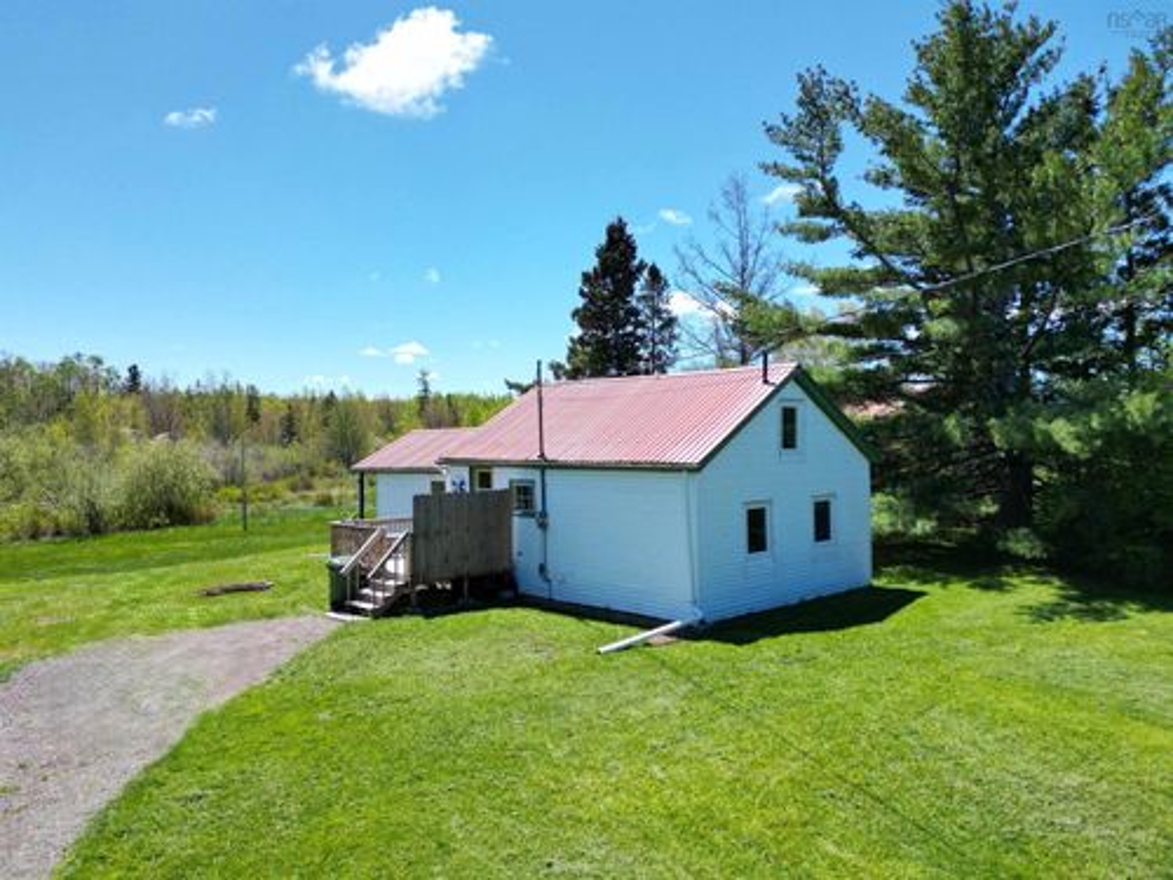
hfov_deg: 71.6
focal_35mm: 24
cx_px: 586
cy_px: 440
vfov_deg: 56.8
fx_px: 813
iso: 120
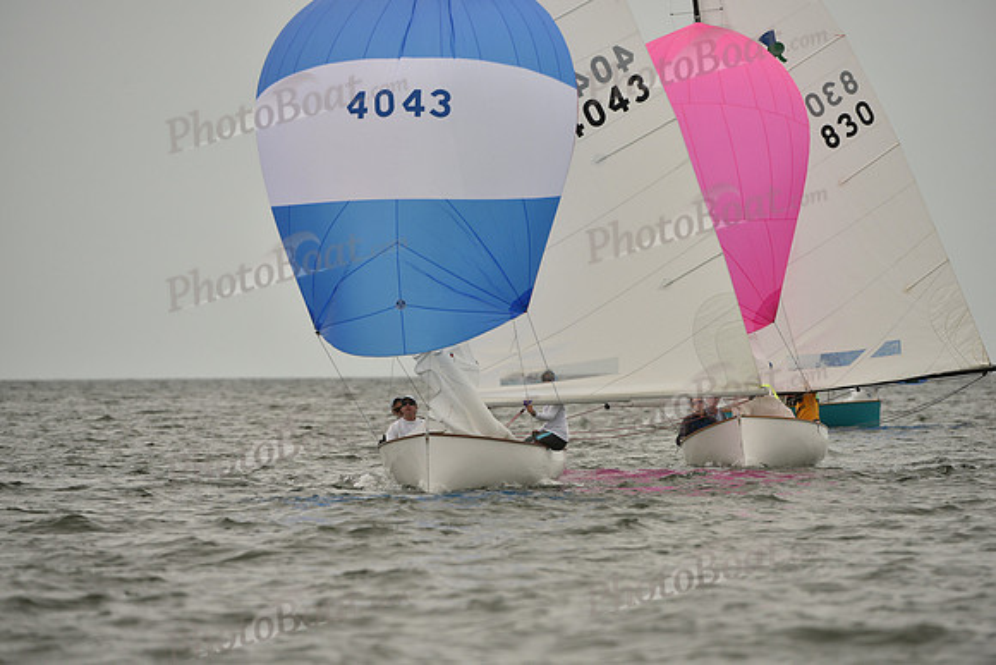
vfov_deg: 3.6
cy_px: 332
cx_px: 498
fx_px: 10515
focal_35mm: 380
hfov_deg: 5.4
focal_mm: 380
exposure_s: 1/1250
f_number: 5.6
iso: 320
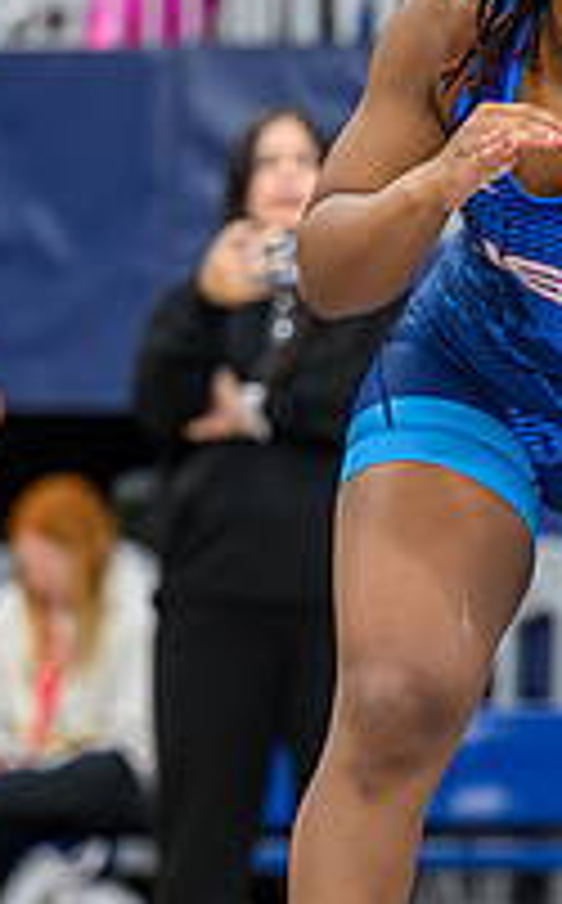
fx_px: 10182
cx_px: 643
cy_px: 614
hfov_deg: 3.2
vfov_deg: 5.1
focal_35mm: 414
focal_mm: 110
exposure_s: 1/800
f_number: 2.8
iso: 3200
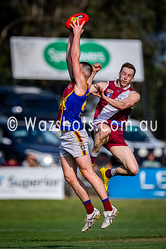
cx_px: 71
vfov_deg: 2.4
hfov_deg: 1.6
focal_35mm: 855
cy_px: 120
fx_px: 5911
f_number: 4
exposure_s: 1/2500
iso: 125
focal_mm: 500
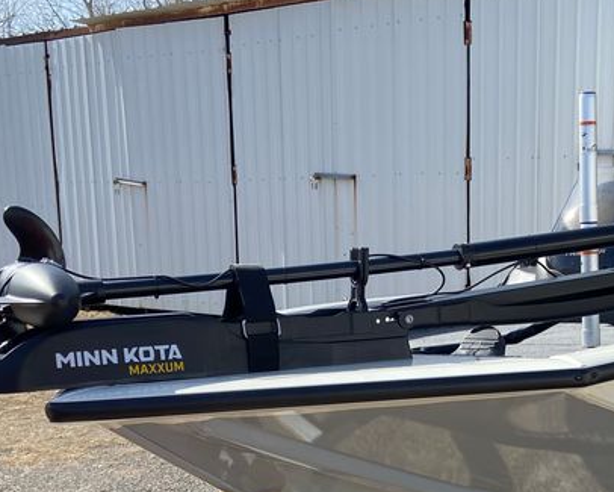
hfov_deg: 29.2
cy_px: 474
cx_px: 451
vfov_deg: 23.0
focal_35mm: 64
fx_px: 1163
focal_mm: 4.25
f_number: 1.8
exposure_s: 1/1927
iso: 32
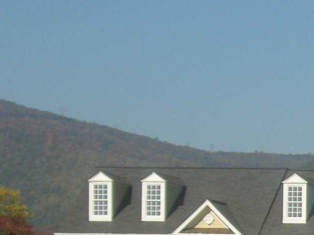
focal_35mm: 266
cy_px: 405
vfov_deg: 5.5
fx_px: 2413
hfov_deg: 7.0
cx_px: 761
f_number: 9.8
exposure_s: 1/147
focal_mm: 11.5
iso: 64
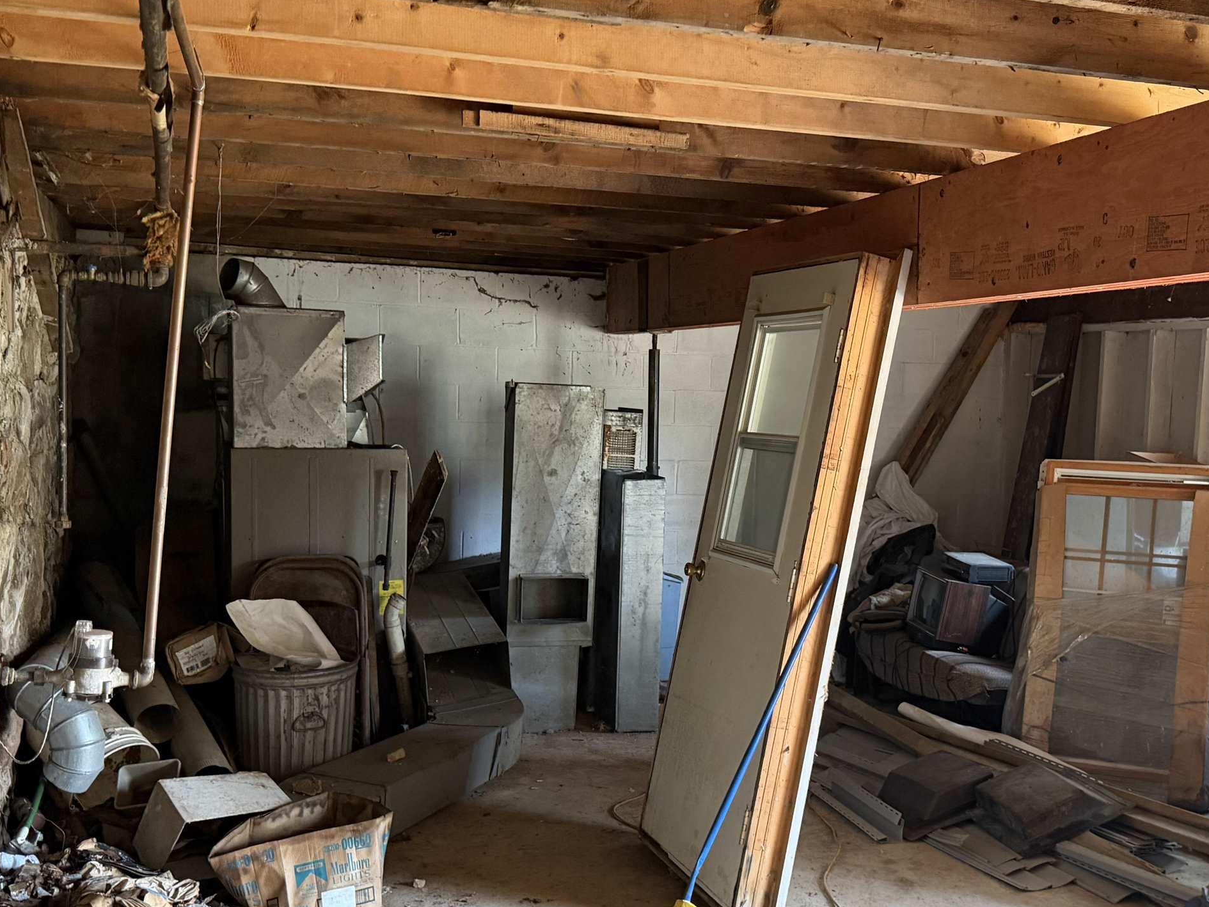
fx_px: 1362
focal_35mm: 39
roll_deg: -1.2
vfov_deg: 36.8
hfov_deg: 47.5
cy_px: 499
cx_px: 745
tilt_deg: -3.8
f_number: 1.78
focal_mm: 6.76
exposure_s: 1/60
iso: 400
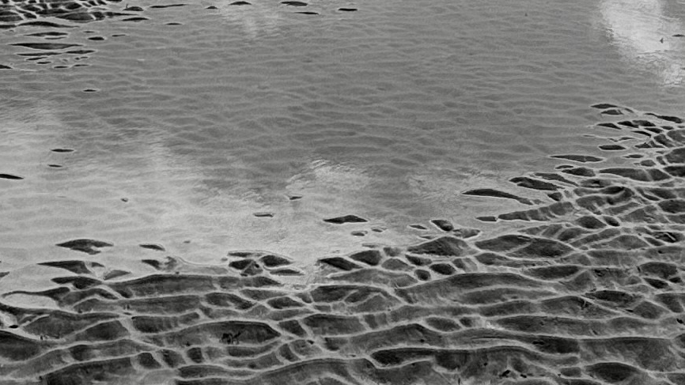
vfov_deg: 16.0
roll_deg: -1.3
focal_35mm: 71
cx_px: 258
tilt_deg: -8.6
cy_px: -128
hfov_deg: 29.6
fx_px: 1290
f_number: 2.2
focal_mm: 2.22
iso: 50
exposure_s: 1/6173
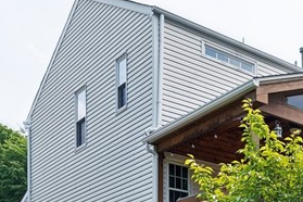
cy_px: 350
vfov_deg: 16.6
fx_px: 589
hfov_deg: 25.4
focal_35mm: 70
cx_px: 377
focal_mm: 18
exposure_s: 1/13
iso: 50
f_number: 11
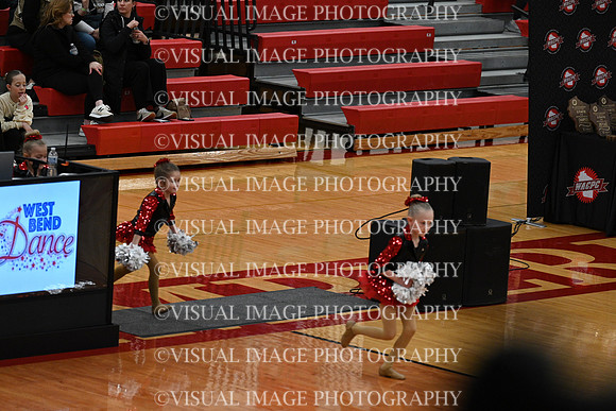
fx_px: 3423
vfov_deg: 6.9
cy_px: 206
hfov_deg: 10.3
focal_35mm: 200
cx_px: 308
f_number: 4
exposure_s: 1/400
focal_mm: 200
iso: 4000
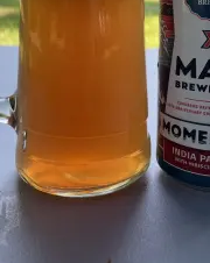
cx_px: 124
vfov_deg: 39.7
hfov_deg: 33.3
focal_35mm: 45
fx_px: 351
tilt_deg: -9.1
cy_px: 56
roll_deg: -2.3
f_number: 1.6
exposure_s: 1/252
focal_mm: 4.2
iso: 32
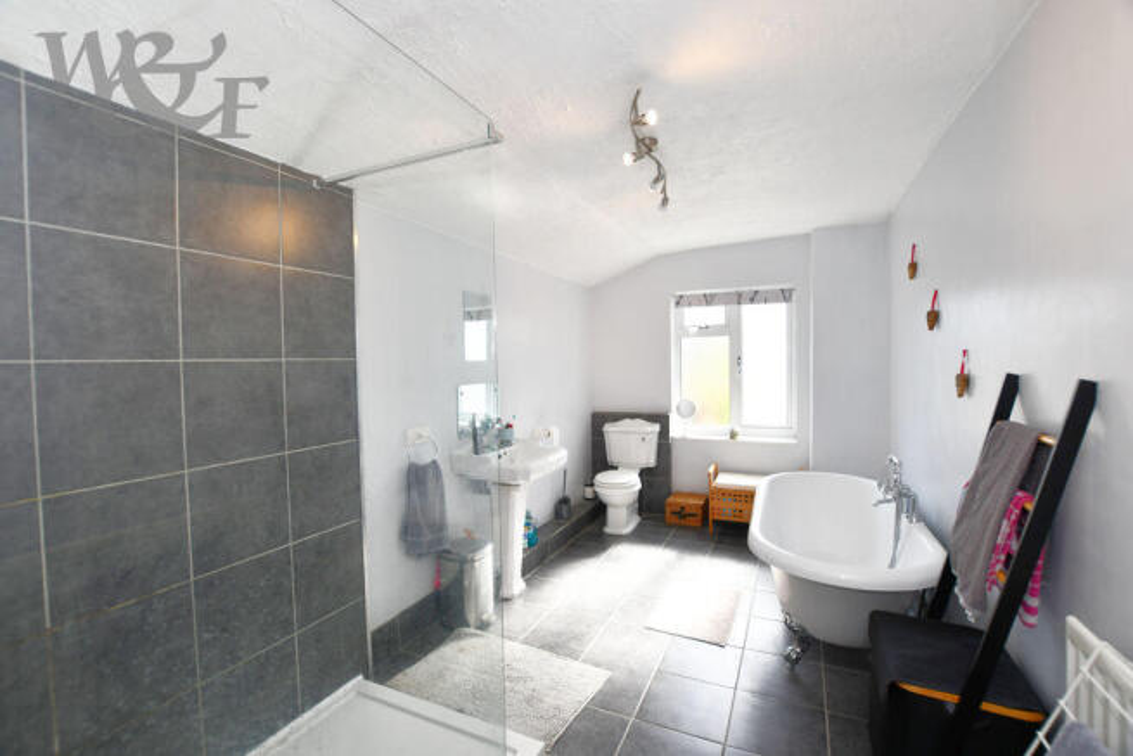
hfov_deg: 100.4
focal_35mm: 15
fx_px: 472
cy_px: 378
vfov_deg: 77.4
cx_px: 566
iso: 200
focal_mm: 10
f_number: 5
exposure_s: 1/100
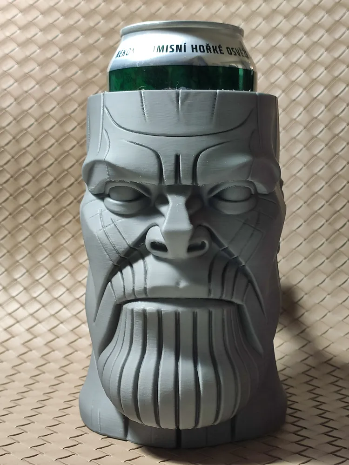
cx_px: 174
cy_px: 232
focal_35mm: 26
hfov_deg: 53.1
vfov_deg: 67.3
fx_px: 350
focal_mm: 4.77
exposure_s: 1/33
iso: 171
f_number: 1.75
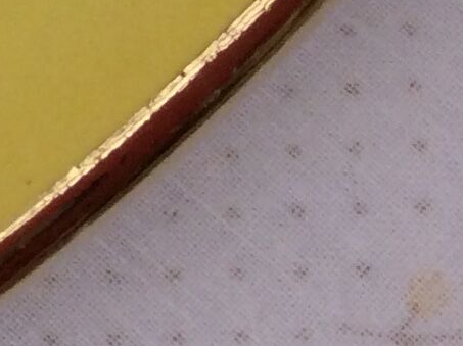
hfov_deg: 9.2
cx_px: -793
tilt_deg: -68.7
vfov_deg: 7.9
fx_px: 2446
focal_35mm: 183
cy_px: -181
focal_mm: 3.3
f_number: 2.4
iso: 50
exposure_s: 1/100
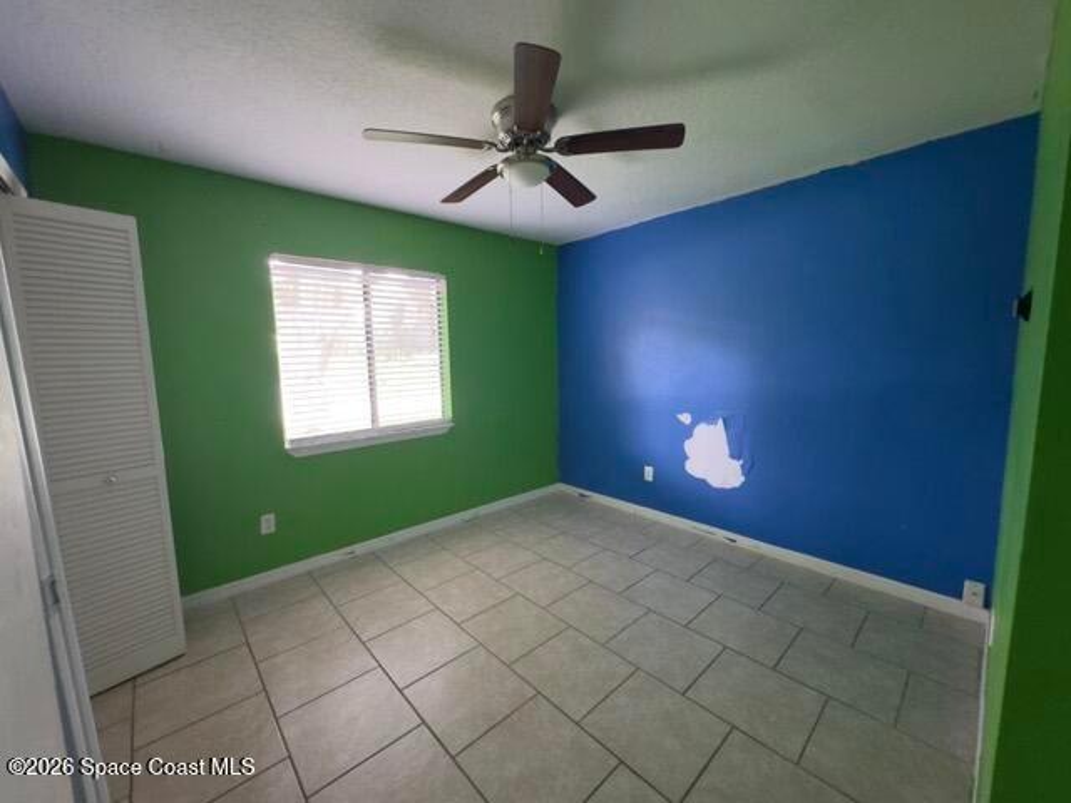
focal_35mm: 14
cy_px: 402
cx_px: 536
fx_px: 433
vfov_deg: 85.7
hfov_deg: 102.1
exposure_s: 1/60
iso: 640
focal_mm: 2.22
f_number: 2.2
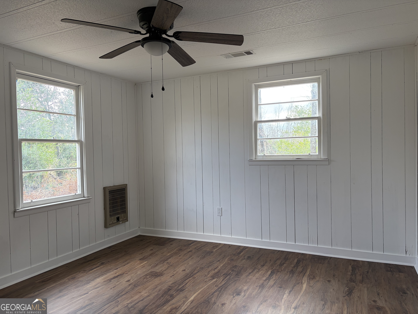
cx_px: 209
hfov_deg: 67.3
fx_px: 314
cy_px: 157
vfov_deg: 53.1
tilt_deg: -1.0
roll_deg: +1.3
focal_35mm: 26
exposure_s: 1/201
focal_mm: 5.96
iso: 64
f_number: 1.6
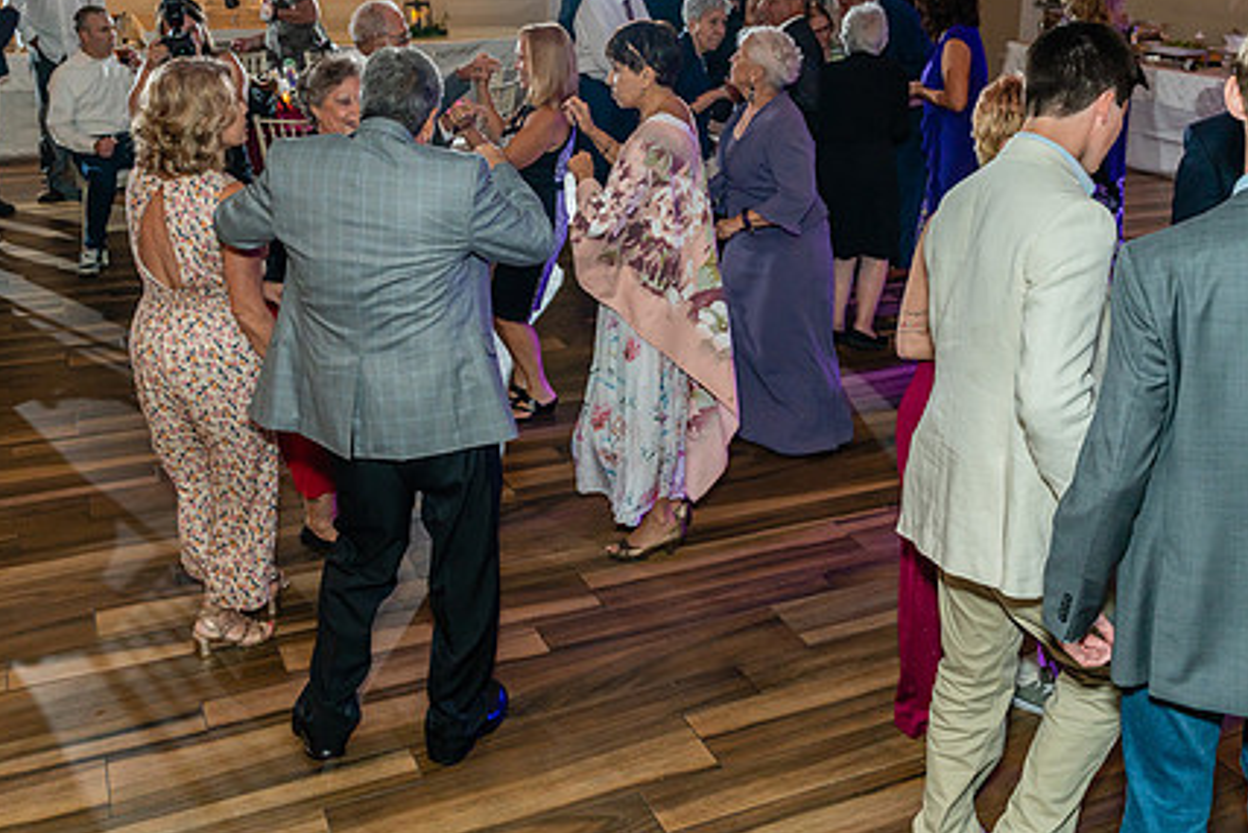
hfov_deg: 50.7
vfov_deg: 34.8
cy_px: 285
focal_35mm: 38
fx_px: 1318
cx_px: 646
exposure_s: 1/60
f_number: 4.5
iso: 800
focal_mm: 28
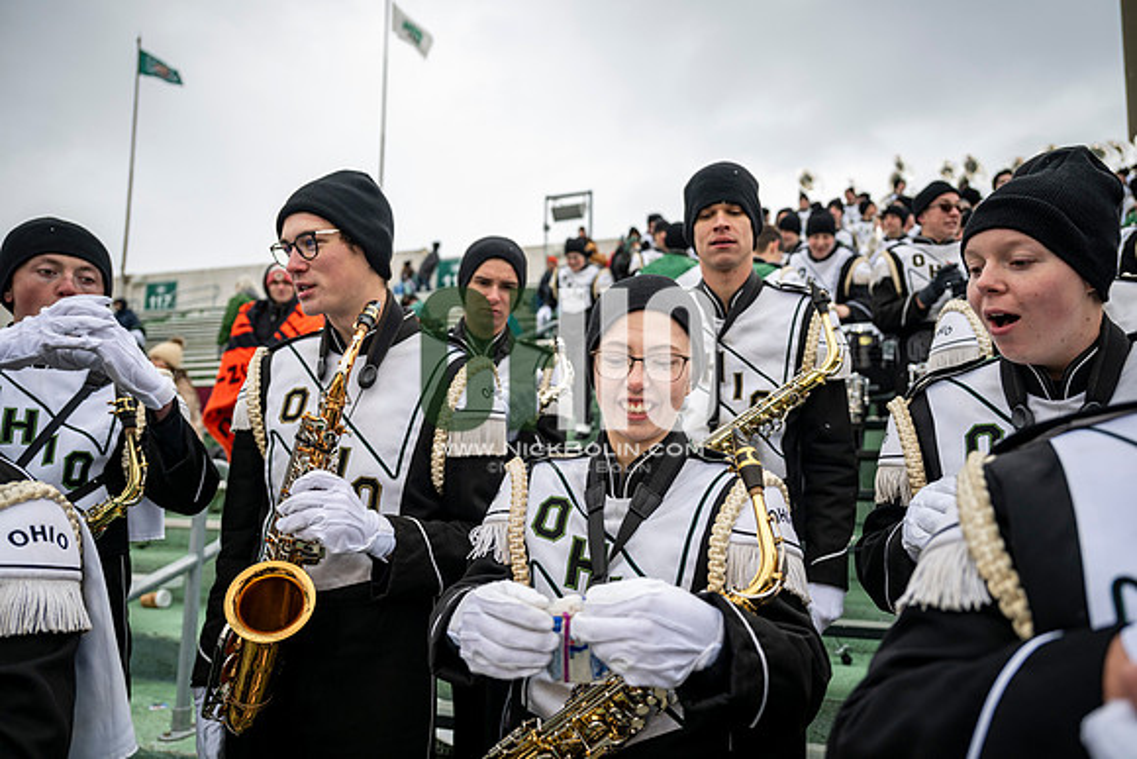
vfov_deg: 53.2
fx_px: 758
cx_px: 568
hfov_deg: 73.7
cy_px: 380
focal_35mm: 24
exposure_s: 1/500
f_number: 2.8
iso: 160
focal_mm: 24
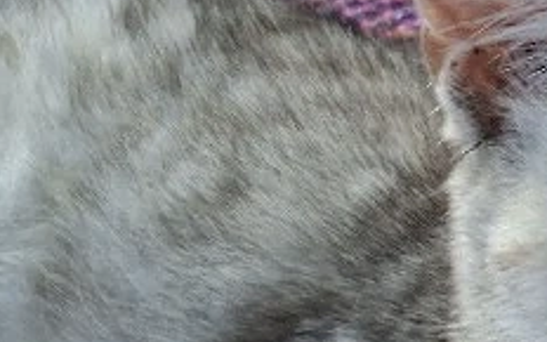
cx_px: 743
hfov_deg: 18.3
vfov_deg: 12.0
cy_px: 469
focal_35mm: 105
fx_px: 1565
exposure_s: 1/25
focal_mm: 5.54
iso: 800
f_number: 1.8
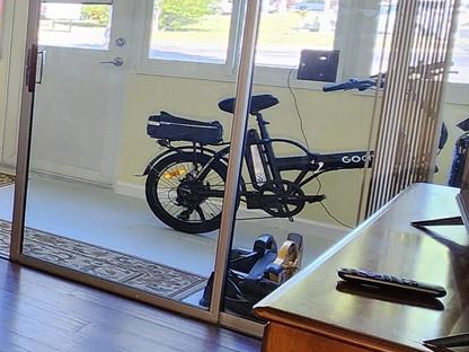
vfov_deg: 28.7
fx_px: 677
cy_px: 93
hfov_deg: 24.6
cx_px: -306
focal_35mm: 50
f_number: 2.2
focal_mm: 2.2
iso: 200
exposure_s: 1/60
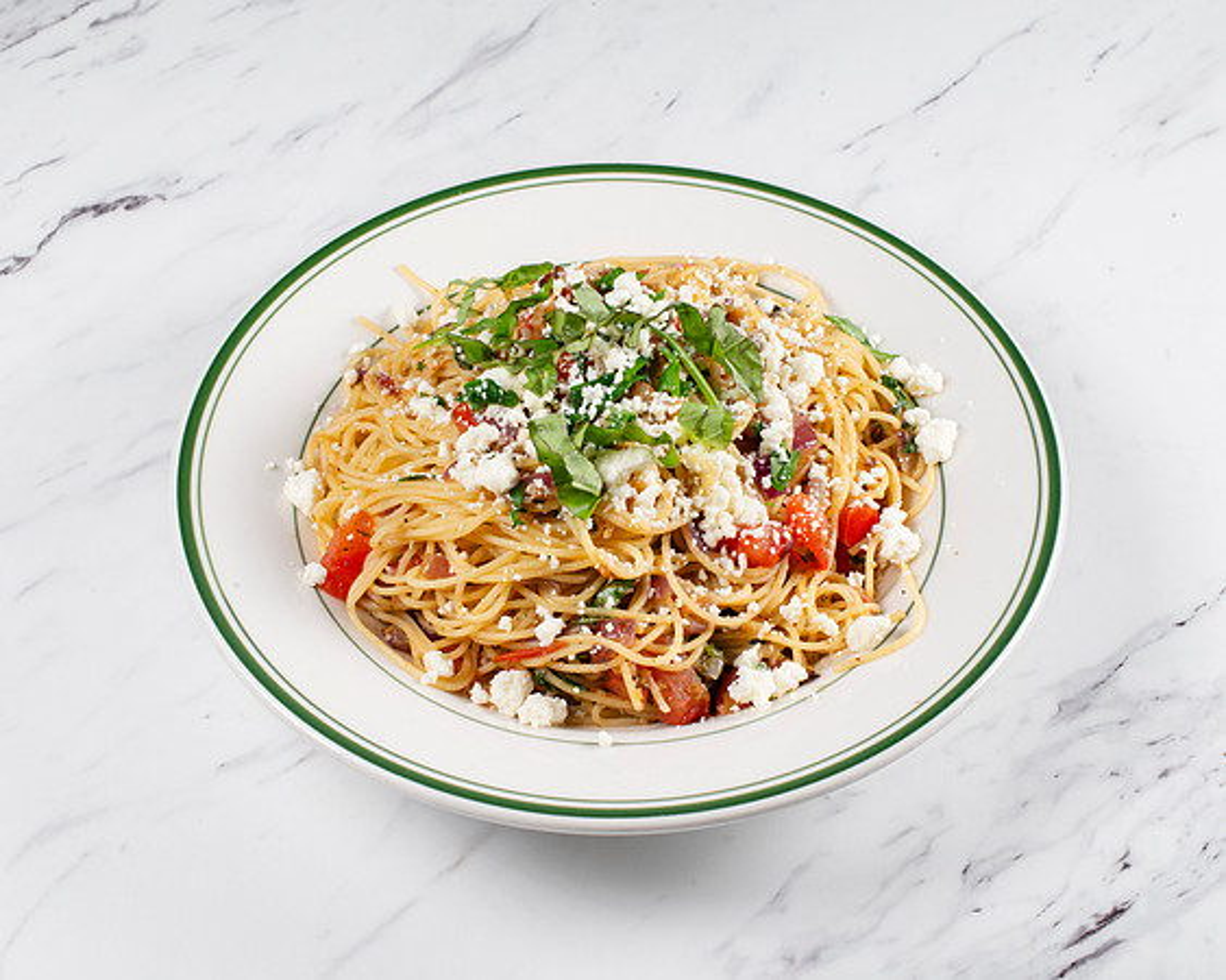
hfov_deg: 29.5
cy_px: 506
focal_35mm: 64
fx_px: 2332
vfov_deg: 23.7
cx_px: 612
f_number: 13
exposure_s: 1/250
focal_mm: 50
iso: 200
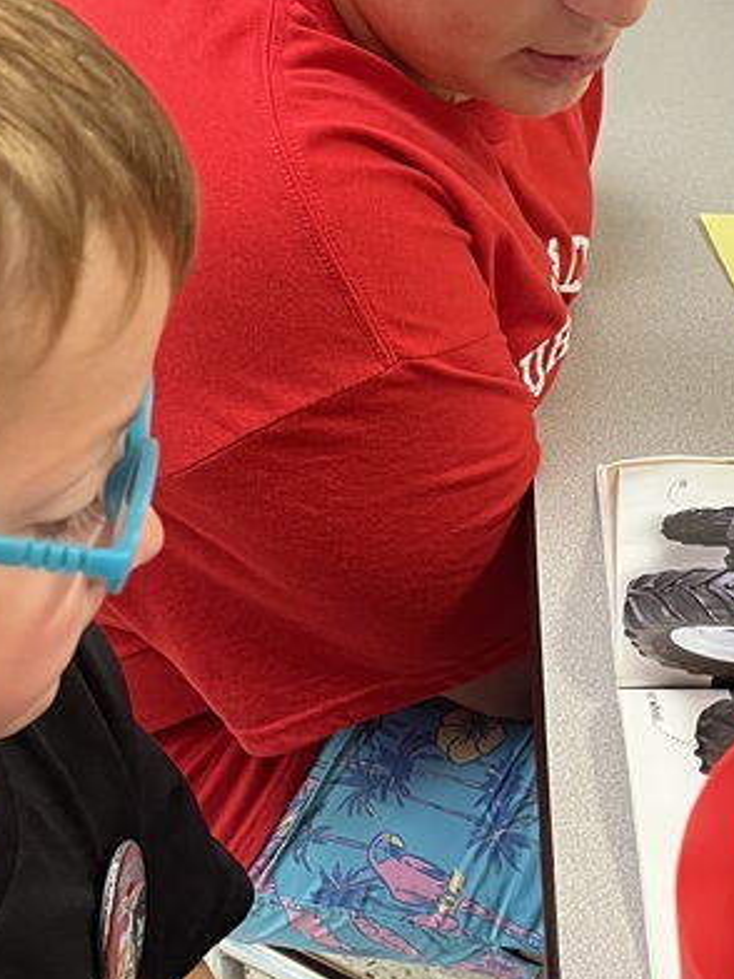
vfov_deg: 28.3
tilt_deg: -32.8
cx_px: 365
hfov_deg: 21.6
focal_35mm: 68
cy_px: 674
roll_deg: +2.6
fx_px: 1923
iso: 160
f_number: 1.6
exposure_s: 1/60
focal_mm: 5.1
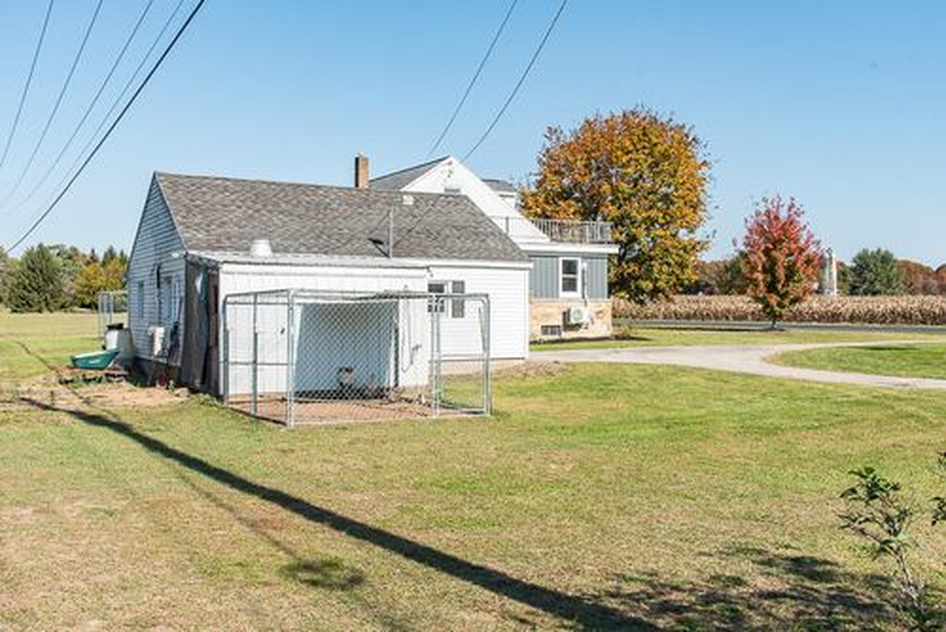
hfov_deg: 54.6
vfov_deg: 38.1
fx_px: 916
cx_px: 483
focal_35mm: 35
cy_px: 311
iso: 400
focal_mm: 34
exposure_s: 1/640
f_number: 8
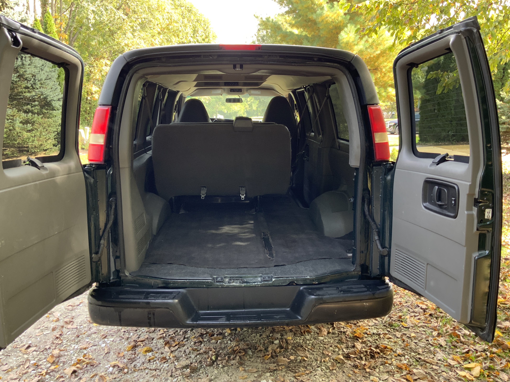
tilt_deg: -10.9
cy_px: 187
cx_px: 256
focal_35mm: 30
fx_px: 442
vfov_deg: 46.8
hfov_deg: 60.0
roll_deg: -1.7
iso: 64
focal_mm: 3
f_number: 1.8
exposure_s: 1/106
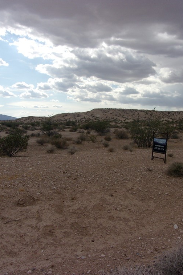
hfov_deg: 34.7
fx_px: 290
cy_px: 137
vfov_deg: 50.7
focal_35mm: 38
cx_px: 123
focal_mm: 4.9
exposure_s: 1/180
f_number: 10.4
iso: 80
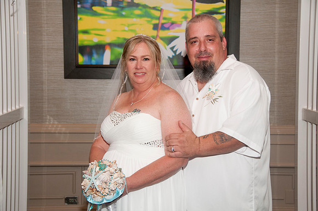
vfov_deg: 19.7
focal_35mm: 69
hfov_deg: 29.3
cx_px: 159
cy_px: 106
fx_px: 609
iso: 400
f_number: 5.6
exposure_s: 1/60
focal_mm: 46
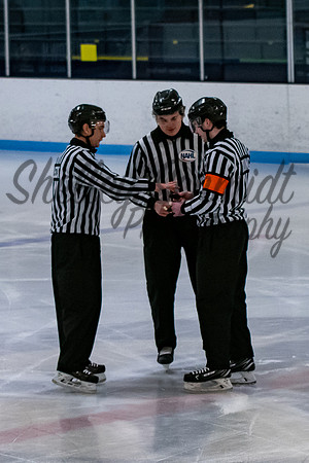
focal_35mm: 210
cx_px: 188
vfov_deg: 9.8
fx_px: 2707
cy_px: 181
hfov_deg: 6.5
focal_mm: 70
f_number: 3.2
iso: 2000
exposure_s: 1/400
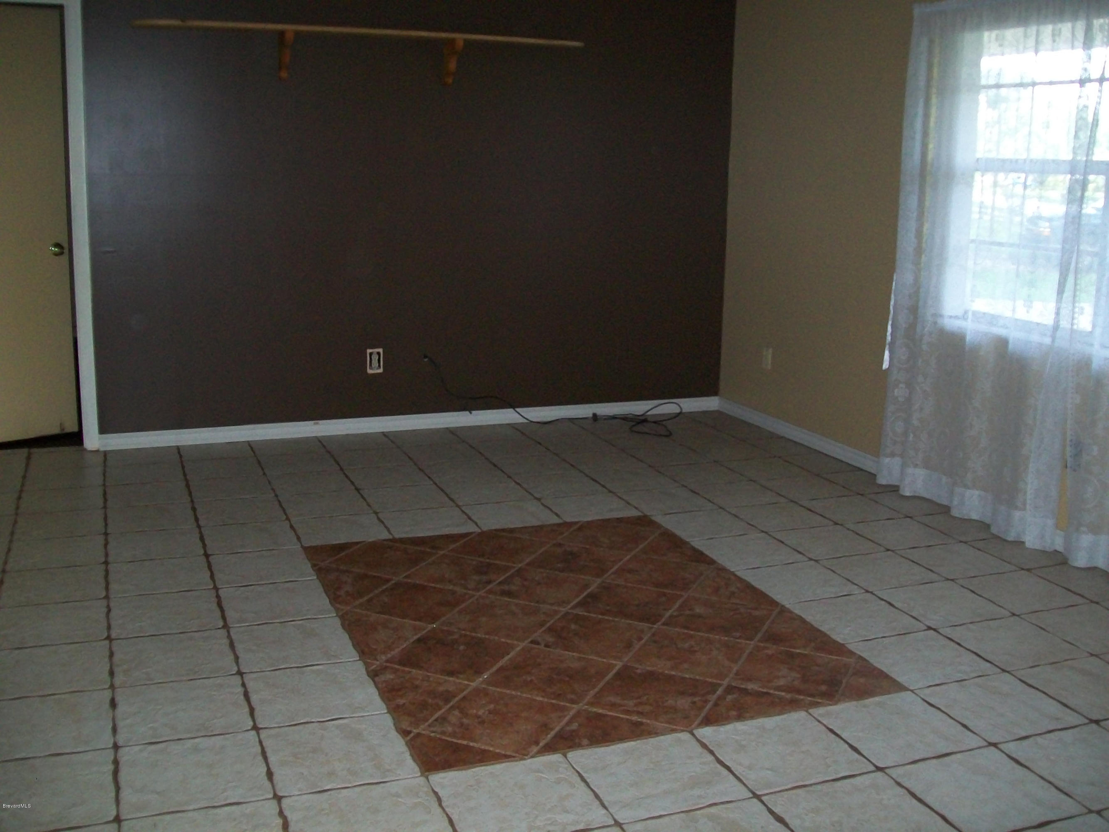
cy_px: 416
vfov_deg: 39.7
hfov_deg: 51.4
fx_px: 1153
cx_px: 554
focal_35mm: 36
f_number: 2.7
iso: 160
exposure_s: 1/60
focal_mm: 6
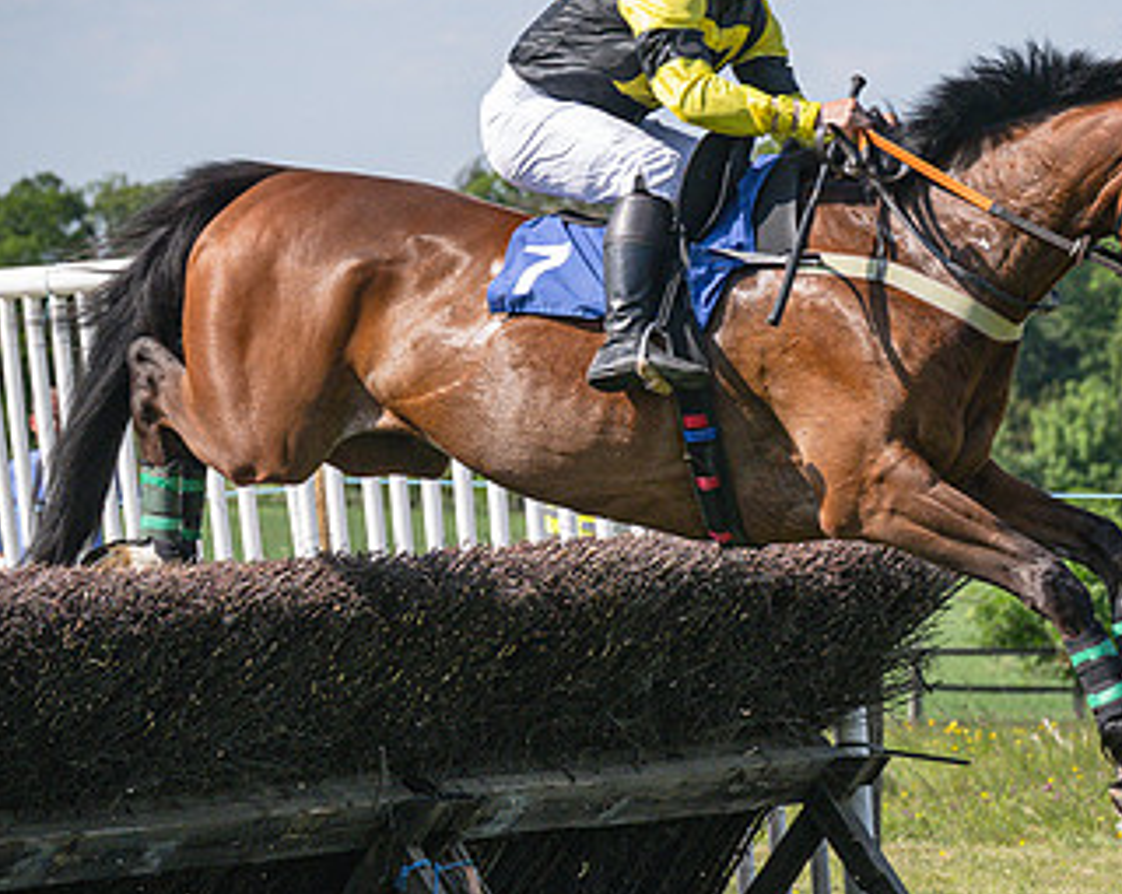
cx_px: -47
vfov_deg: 7.2
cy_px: 440
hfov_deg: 8.9
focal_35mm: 215
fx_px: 7129
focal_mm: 70
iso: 400
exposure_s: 1/3200
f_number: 4
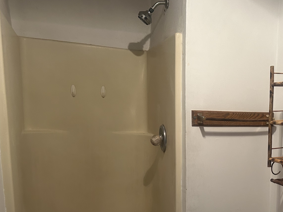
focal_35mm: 46
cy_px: 177
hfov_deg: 38.6
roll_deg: -2.3
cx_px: 250
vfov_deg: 30.6
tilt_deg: -7.9
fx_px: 376
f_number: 1.5
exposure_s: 1/60
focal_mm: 5.7
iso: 200
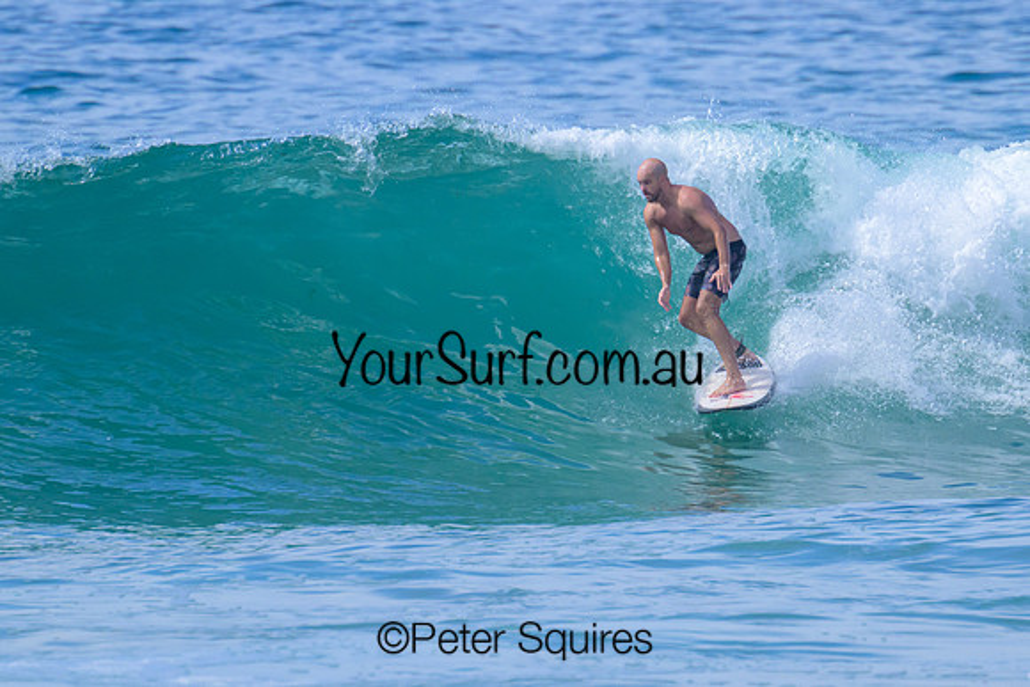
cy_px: 289
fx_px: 31312
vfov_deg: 1.3
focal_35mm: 1094
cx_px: 622
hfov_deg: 1.9
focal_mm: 800
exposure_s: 1/2000
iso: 900
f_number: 11
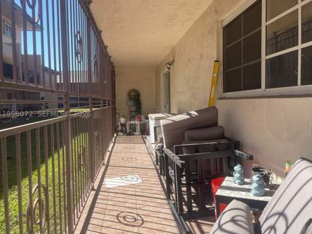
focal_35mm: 27
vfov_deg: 51.4
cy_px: 114
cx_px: 153
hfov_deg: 65.3
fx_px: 243
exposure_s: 1/1689
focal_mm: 4.2
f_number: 1.6
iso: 32
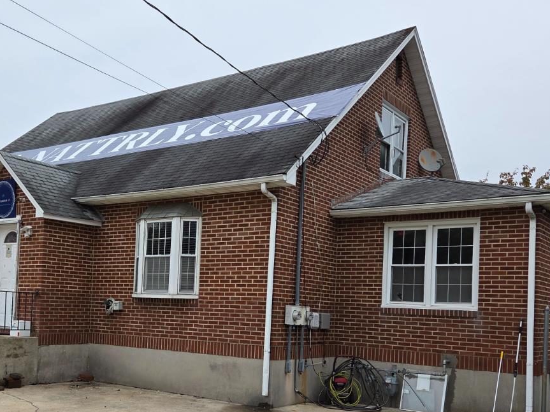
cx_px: 180
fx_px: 635
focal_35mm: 40
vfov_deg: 35.6
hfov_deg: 46.0
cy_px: 275
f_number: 1.8
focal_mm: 5.4
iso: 80
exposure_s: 1/1597
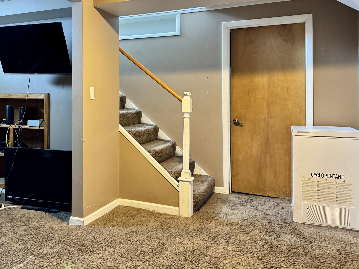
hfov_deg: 54.6
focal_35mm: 33
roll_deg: +0.4
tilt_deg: -0.8
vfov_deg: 42.5
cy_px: 93
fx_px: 342
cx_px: 131
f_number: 1.78
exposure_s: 1/30
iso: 800
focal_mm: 6.76
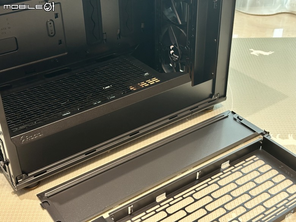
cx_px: 148
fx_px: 410
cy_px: 111
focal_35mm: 48
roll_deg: +0.0
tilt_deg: -34.1
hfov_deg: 39.7
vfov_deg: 30.3
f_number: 1.78
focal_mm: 6.86
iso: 320
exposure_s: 1/40
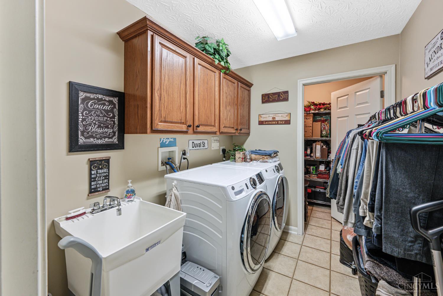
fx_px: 172
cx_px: 222
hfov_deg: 104.3
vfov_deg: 81.2
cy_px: 148
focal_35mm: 14
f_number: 10
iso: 180
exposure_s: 1/15
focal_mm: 14
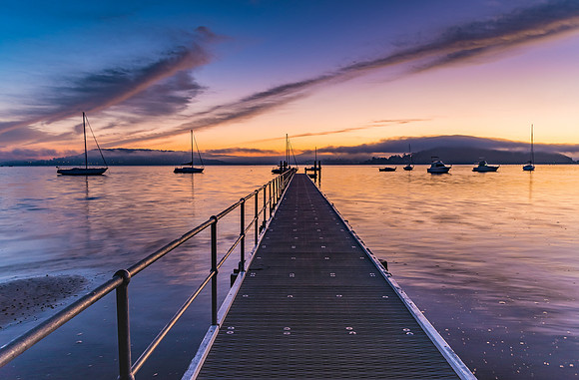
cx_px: 290
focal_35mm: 27
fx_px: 434
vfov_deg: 47.3
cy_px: 188
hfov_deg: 67.4
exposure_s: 1.3
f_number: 8
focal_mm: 18
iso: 100
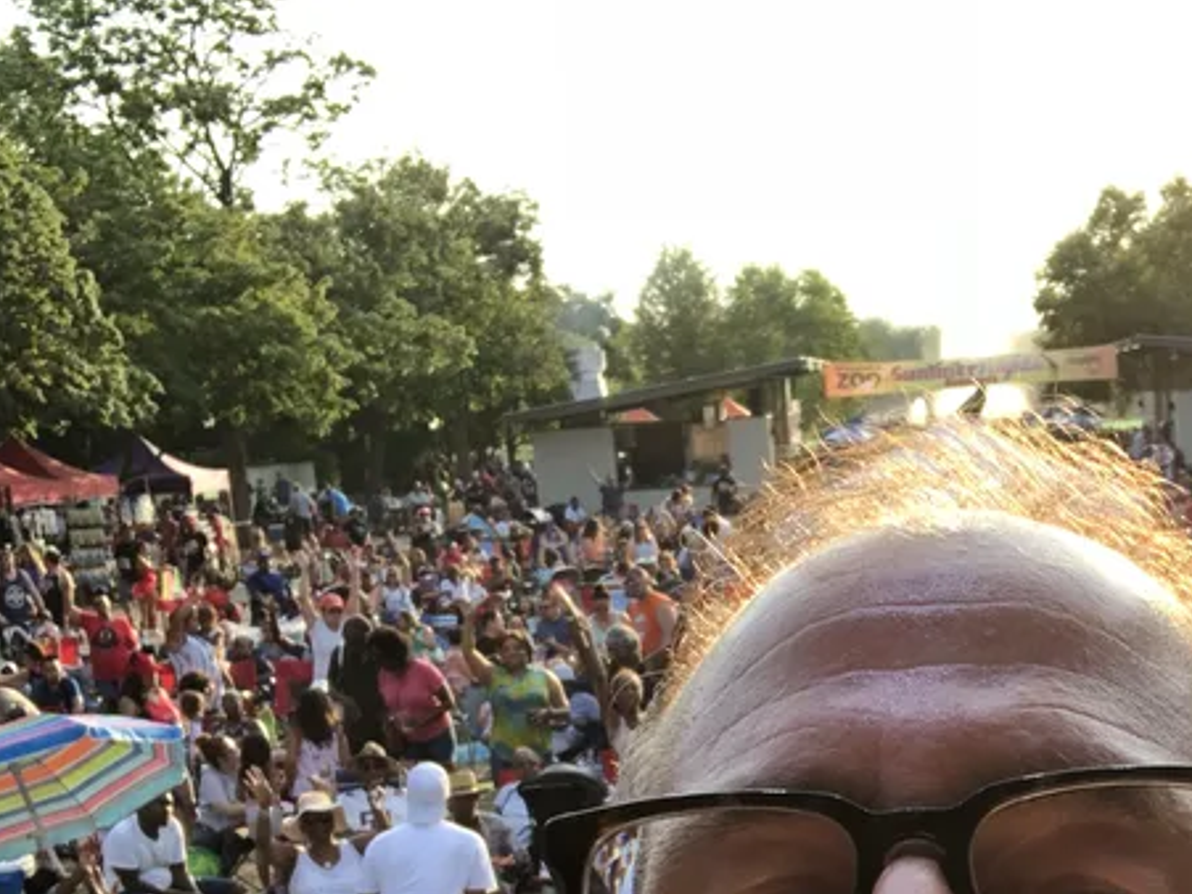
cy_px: 980
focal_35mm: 71
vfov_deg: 19.8
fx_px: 2444
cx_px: 967
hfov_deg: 26.8
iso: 32
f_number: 2.2
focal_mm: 2.87
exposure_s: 1/120
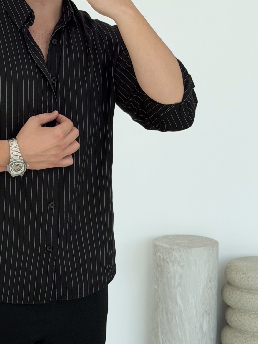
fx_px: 845
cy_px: 140
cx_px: 30
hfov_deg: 17.1
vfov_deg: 23.0
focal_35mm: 85
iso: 64
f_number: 1.78
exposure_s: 1/267
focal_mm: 6.76
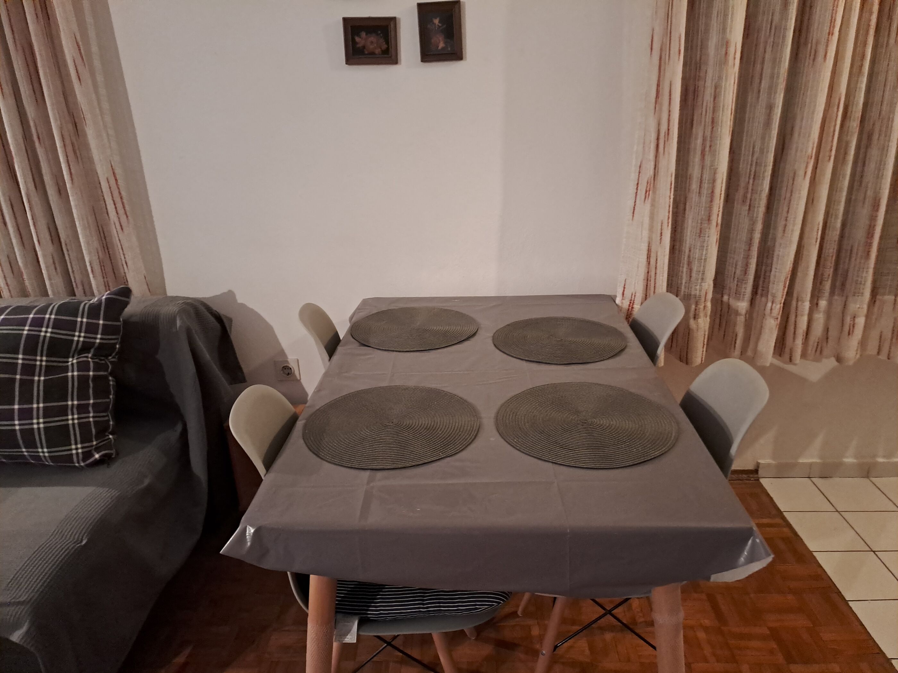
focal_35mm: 25
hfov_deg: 69.4
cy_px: 336
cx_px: 449
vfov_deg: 54.9
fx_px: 649
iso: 1000
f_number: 1.8
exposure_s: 1/20
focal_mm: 4.65
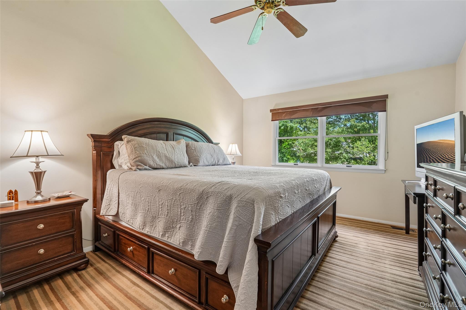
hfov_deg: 96.7
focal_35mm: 16
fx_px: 207
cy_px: 155
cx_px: 233
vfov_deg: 73.7
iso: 400
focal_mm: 16
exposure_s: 1/13
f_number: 8
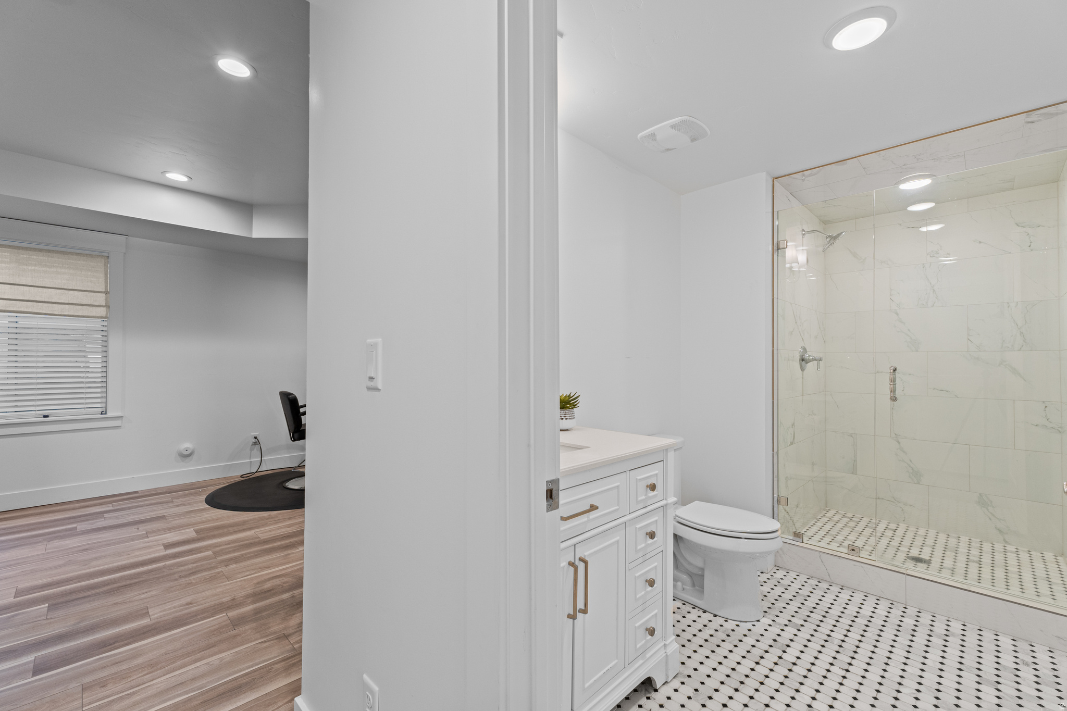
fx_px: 445
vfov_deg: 77.3
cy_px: 356
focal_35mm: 15
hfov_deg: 100.4
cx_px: 534
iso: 320
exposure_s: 1/6
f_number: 7.1
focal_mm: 10
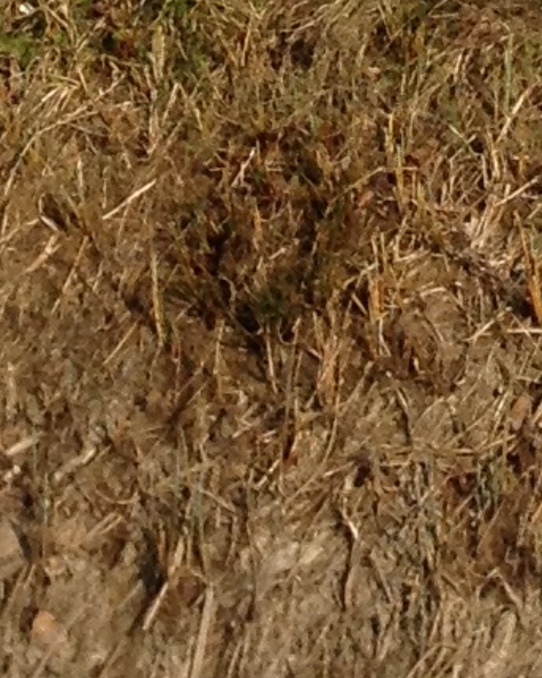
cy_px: -1789
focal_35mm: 260
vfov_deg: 6.4
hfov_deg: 5.8
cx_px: 1187
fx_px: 5215
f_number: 2.4
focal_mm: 4.28
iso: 50
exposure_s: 1/1972
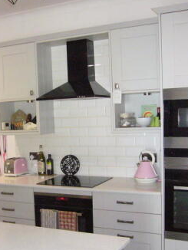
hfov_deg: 28.8
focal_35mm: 50
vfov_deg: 38.0
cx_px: 55
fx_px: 362
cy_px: 151
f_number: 2.8
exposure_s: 1/30
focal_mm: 4.6
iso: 400
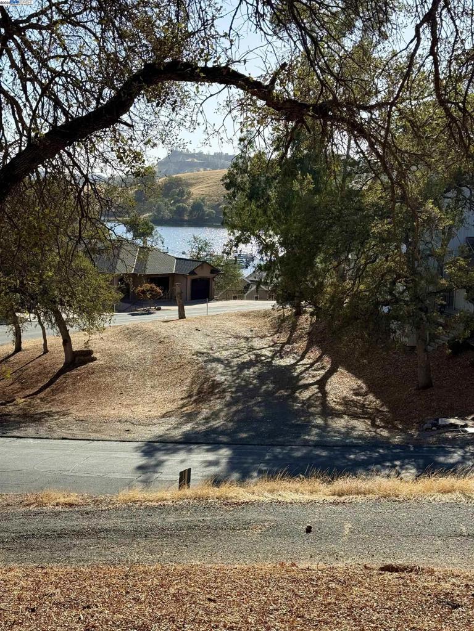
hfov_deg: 30.3
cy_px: 316
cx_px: 237
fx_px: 876
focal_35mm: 48
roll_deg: -1.4
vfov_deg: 39.7
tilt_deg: -7.3
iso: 80
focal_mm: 6.76
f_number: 1.78
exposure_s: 1/3534
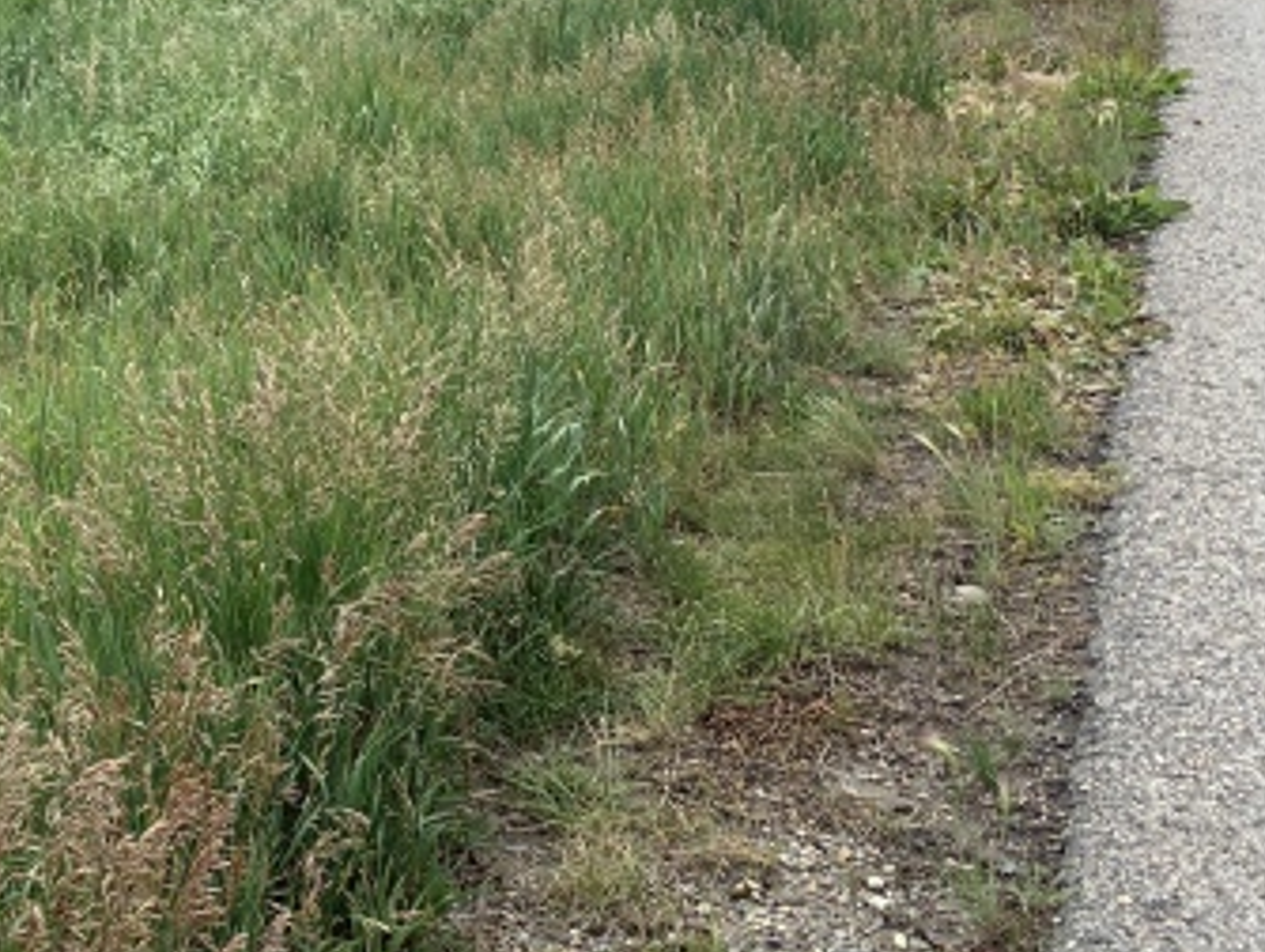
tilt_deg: +0.2
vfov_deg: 22.2
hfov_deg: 27.7
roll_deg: +1.0
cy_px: -132
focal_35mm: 62
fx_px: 2268
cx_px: -211
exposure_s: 1/2681
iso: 25
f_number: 1.8
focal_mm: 4.25
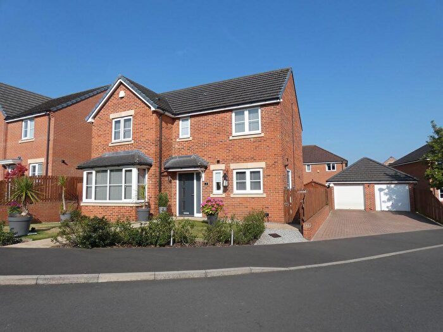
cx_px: 222
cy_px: 166
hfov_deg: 81.7
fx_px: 256
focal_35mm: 20
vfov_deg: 66.0
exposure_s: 1/800
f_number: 4
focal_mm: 3.6
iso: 80
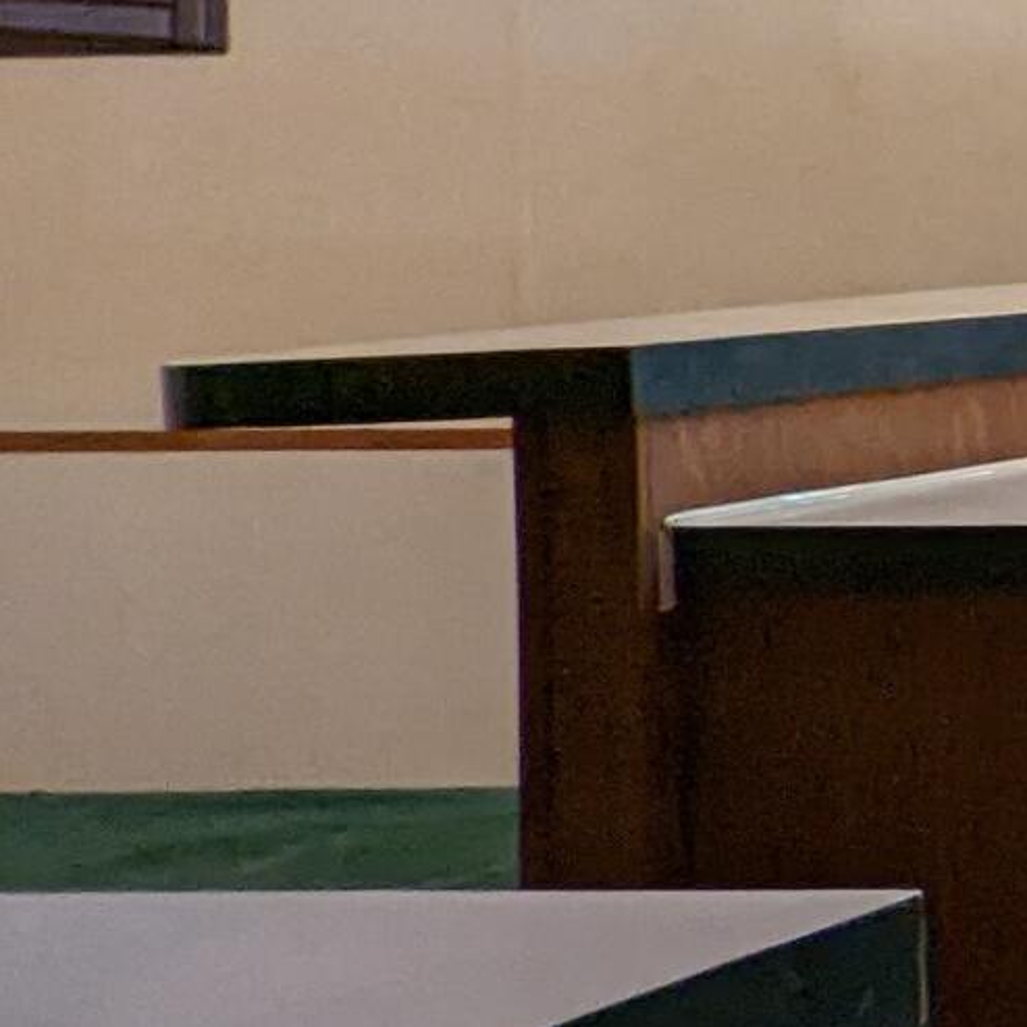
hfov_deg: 12.1
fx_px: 2887
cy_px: 168
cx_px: 2917
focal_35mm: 86
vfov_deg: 19.9
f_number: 2.2
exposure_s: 1/30
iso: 170
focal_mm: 2.35
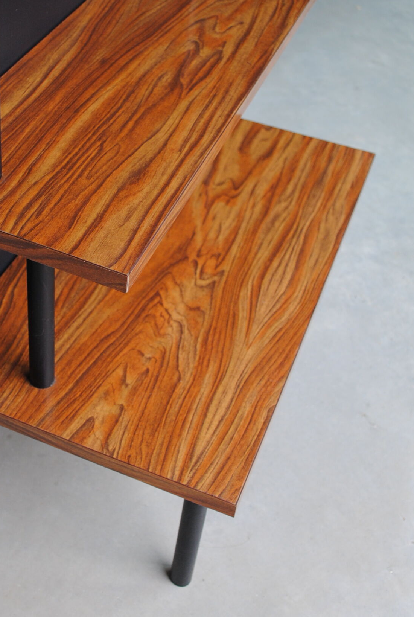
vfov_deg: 37.3
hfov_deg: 25.4
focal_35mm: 53
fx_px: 910
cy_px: 252
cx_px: 122
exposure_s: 1/60
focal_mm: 20
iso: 200
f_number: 4
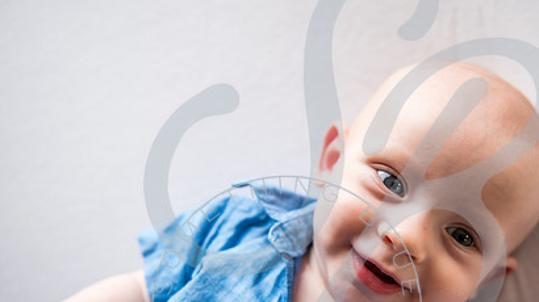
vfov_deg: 25.8
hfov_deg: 44.1
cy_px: 200
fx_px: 657
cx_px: 352
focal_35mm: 46
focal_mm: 31
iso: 100
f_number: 2.8
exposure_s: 1/125
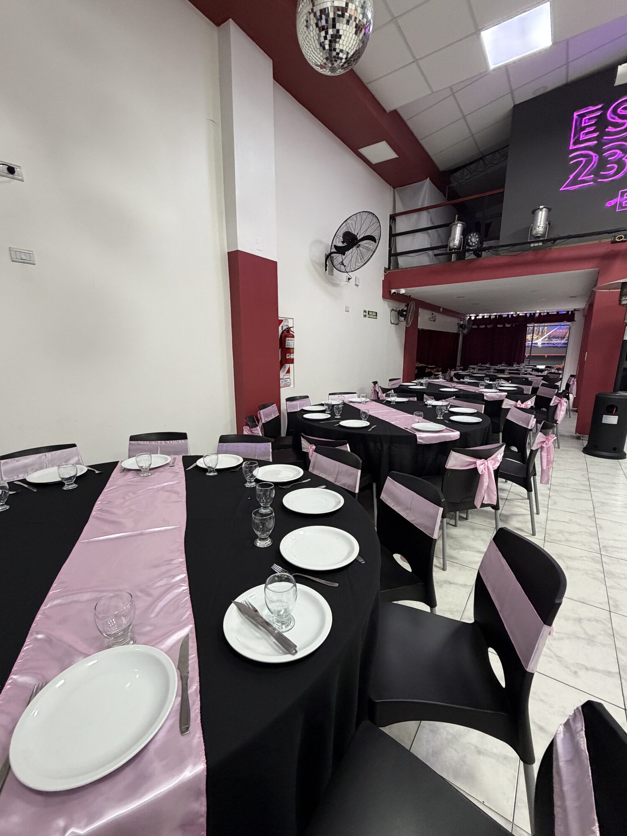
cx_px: 308
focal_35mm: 15
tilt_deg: -12.5
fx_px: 362
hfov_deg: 81.7
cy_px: 431
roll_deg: +0.5
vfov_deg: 98.1
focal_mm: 2.22
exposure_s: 1/50
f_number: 2.2
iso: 250
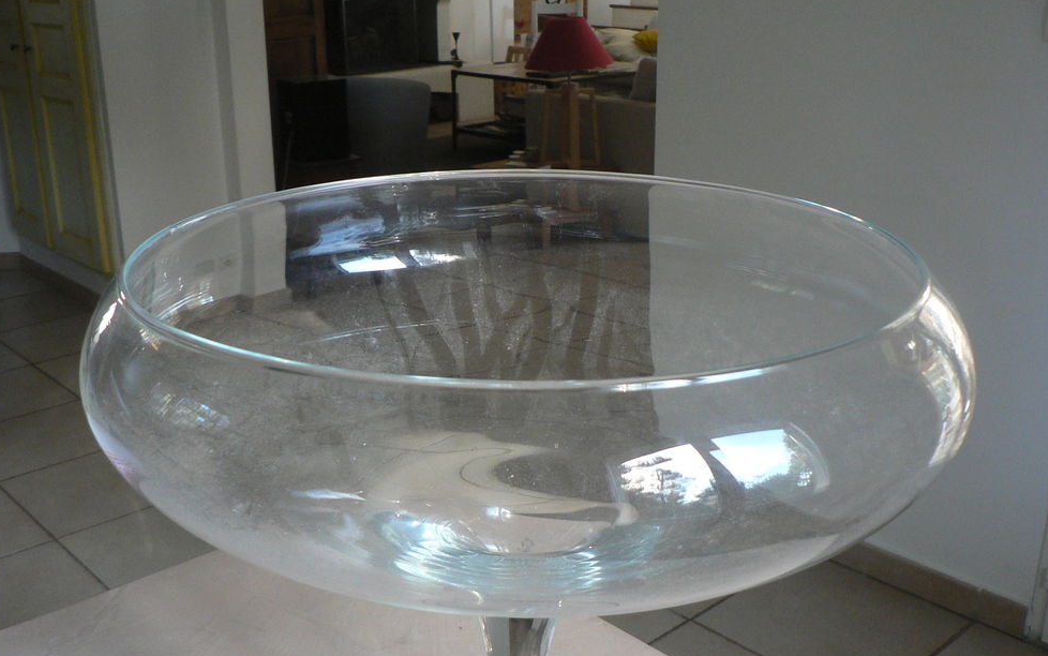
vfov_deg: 32.7
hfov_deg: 50.4
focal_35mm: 39
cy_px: 377
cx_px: 525
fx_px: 1114
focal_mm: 6
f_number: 2.8
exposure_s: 1/60
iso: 200
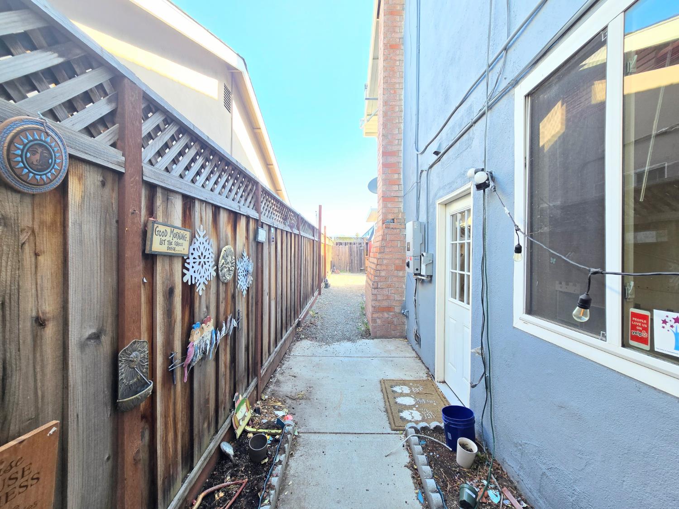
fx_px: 255
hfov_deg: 106.2
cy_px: 254
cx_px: 340
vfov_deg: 89.9
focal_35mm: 13
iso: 64
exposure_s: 1/120
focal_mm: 2.2
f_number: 2.2
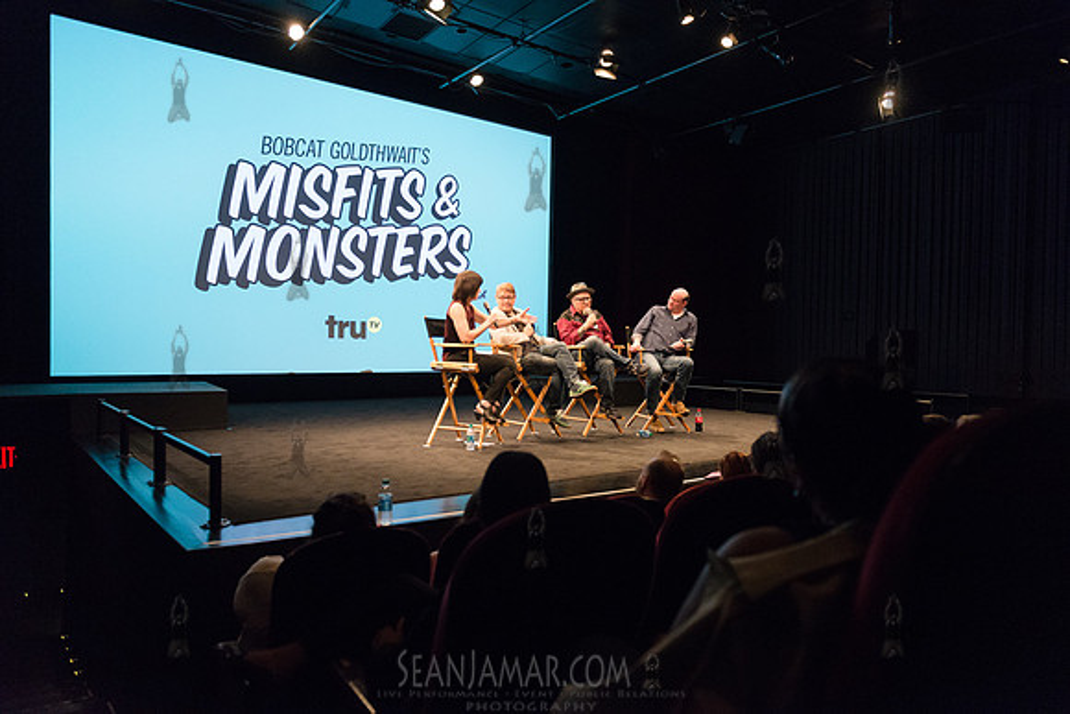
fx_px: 713
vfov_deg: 53.2
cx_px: 535
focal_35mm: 24
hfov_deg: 73.7
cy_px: 357
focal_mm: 24
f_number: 3.2
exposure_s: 1/200
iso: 4000
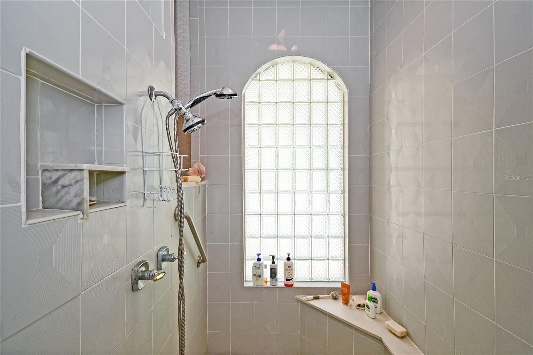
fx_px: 222
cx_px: 266
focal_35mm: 15
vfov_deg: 77.3
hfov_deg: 100.4
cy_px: 178
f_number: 5
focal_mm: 10
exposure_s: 1/100
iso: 200
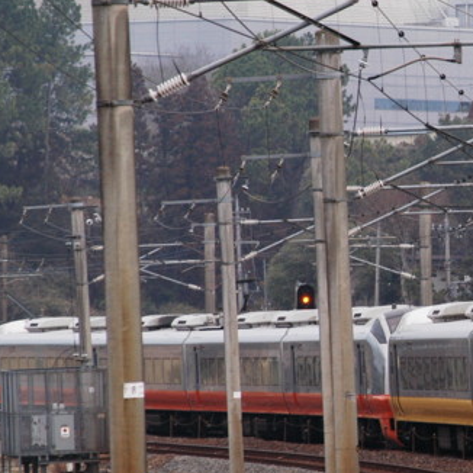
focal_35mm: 500
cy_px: 275
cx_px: 483
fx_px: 7730
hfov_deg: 3.5
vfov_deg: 3.5
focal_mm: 160
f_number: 8
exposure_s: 1/350
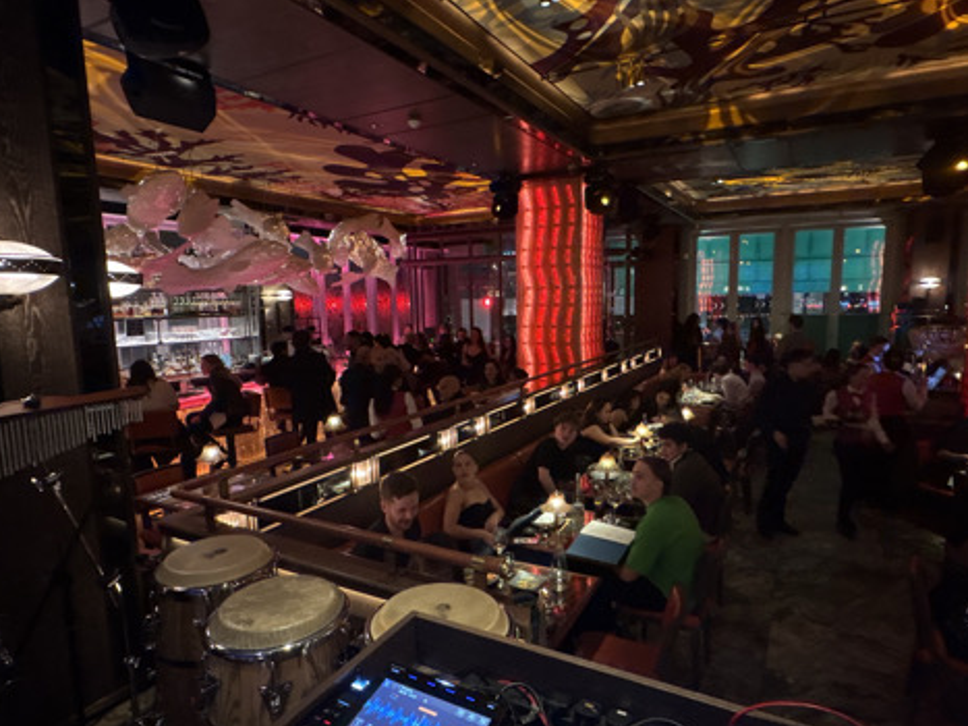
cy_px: 379
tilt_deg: -8.0
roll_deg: +1.3
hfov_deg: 79.0
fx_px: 587
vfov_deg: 63.4
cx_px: 495
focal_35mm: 21
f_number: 2.2
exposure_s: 1/25
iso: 1000
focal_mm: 2.22
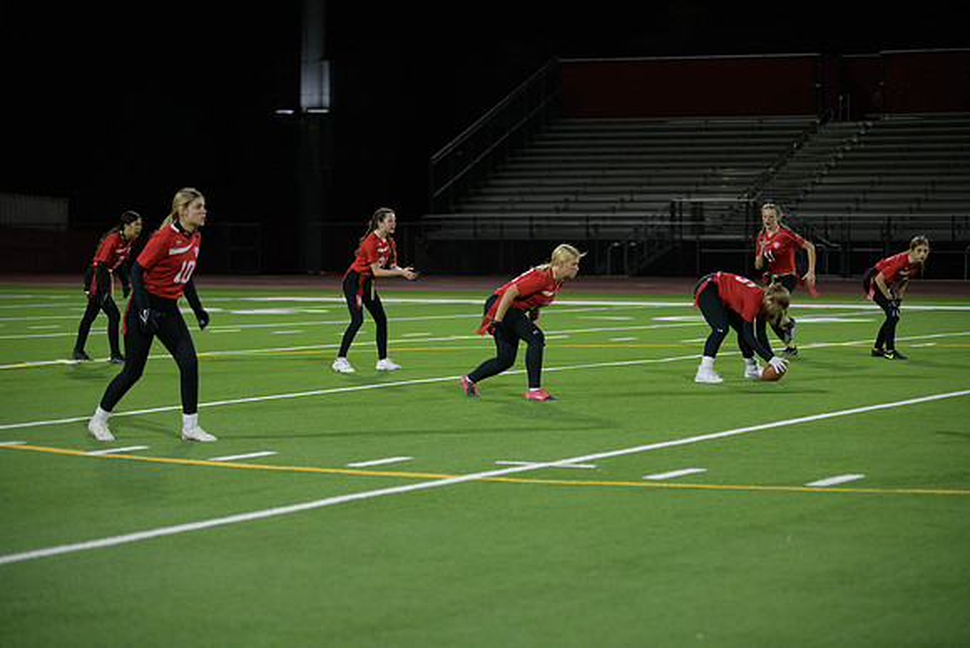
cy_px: 324
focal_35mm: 110
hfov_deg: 18.6
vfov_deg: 12.5
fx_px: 2964
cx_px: 485
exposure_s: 1/640
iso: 2200
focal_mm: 110
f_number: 2.8
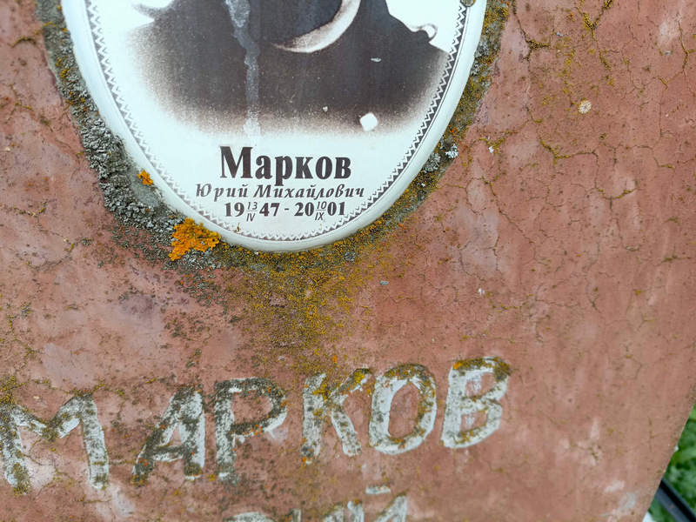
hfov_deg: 69.4
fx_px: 503
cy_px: 261
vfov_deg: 54.9
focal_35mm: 25
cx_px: 348
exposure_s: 1/136
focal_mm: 4.76
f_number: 1.69
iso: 112
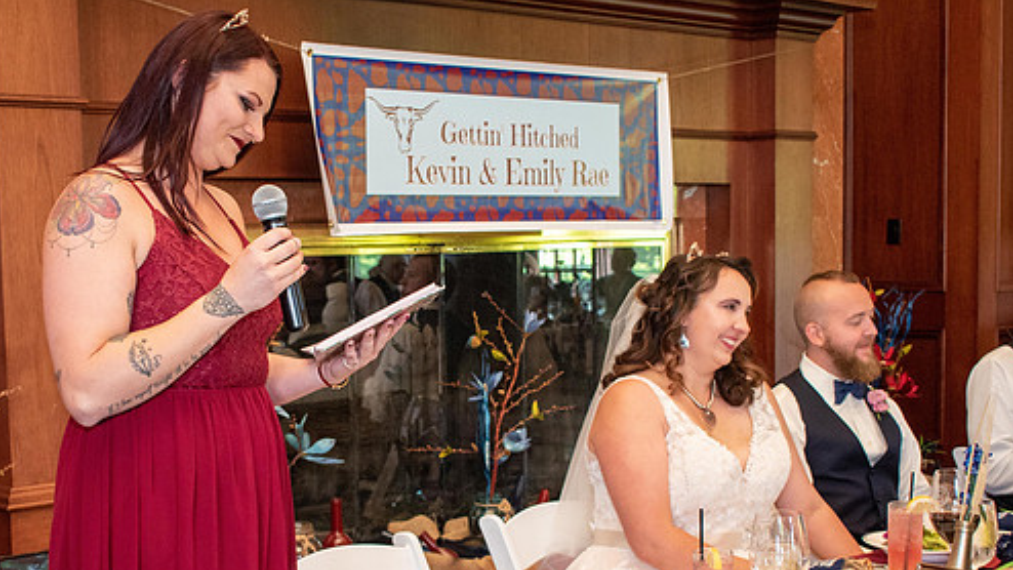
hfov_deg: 35.9
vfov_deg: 20.6
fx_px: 1558
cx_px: 421
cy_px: 422
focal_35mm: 58
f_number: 4
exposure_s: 1/60
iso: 1600
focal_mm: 27
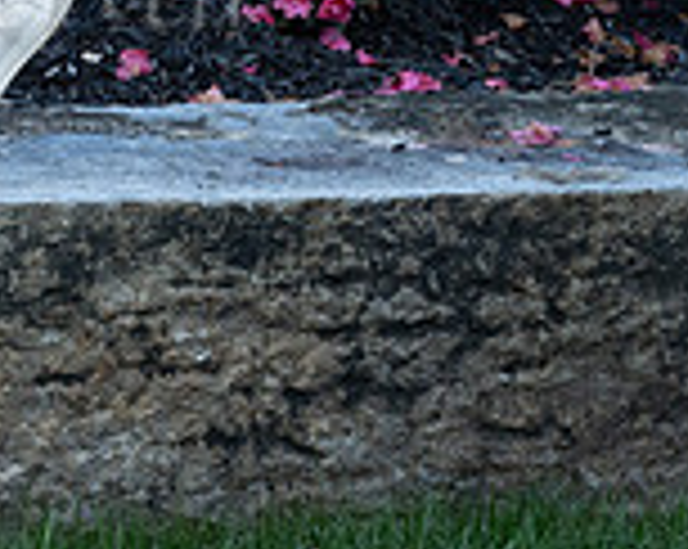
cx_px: -322
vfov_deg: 12.9
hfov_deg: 15.3
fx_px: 2379
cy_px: -90
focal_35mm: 117
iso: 400
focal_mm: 28
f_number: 5.6
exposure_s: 1/250
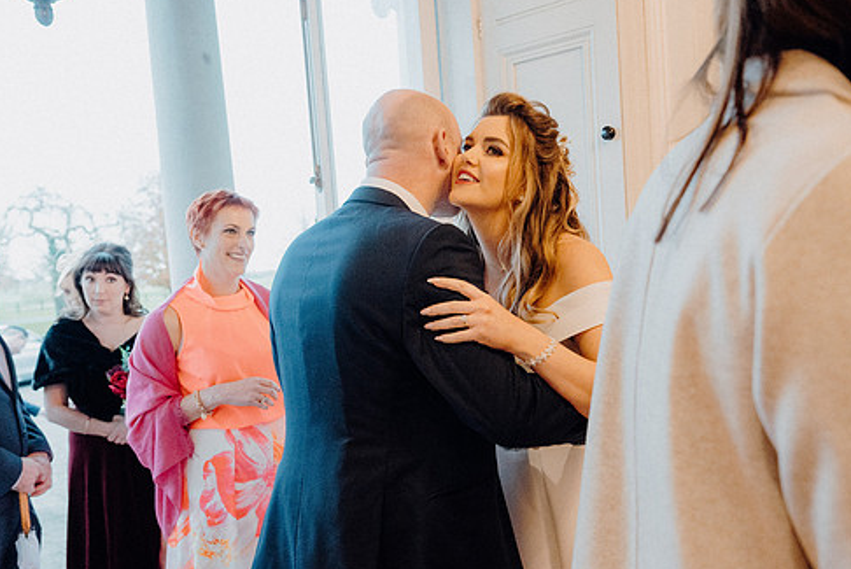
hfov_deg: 59.9
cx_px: 499
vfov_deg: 42.3
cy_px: 327
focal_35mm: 31
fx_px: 733
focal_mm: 26
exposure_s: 1/200
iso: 5000
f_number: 3.5
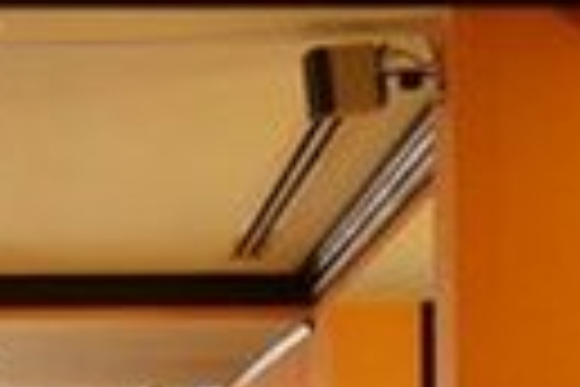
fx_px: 2706
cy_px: 686
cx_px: 65
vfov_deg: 7.9
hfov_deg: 12.1
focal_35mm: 168
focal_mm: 24
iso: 200
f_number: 10
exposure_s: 2
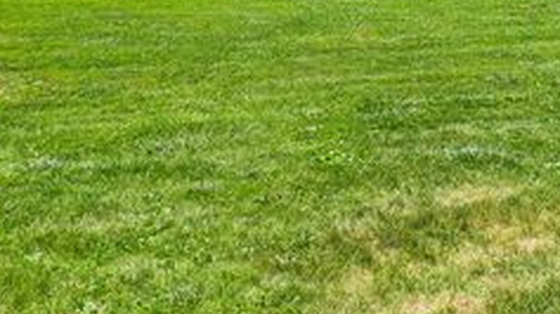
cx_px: 647
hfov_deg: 27.7
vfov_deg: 16.7
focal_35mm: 68
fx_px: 1009
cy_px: -98
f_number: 8
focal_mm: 10
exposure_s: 1/250
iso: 100
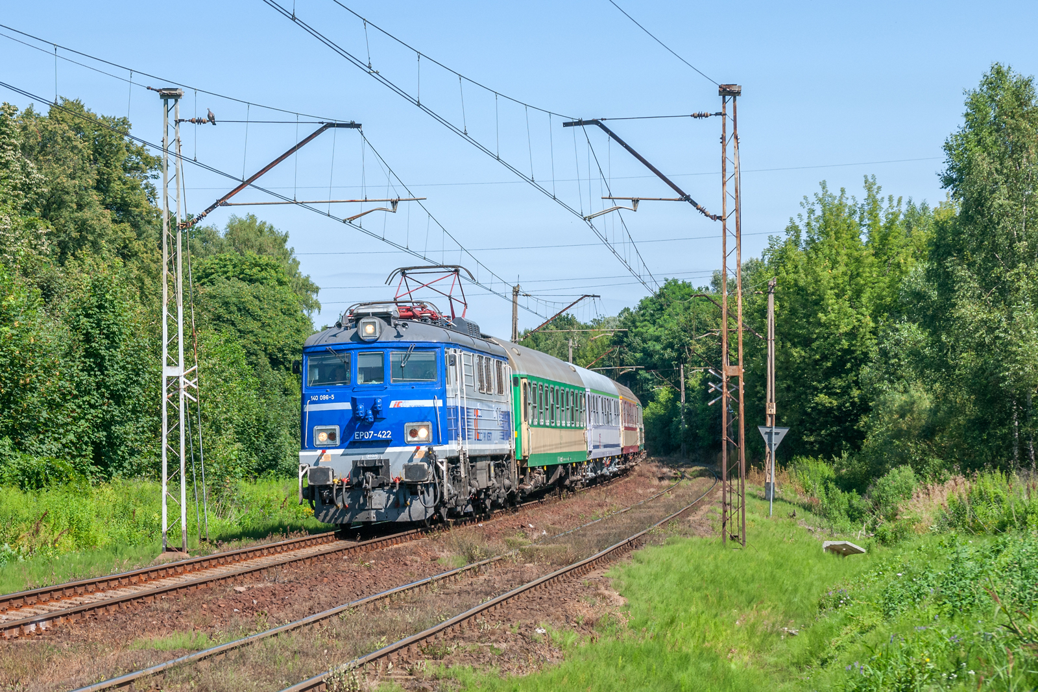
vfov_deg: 13.8
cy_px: 346
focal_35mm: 99
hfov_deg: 20.6
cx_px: 519
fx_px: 2855
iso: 100
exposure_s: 1/320
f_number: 8
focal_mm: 66
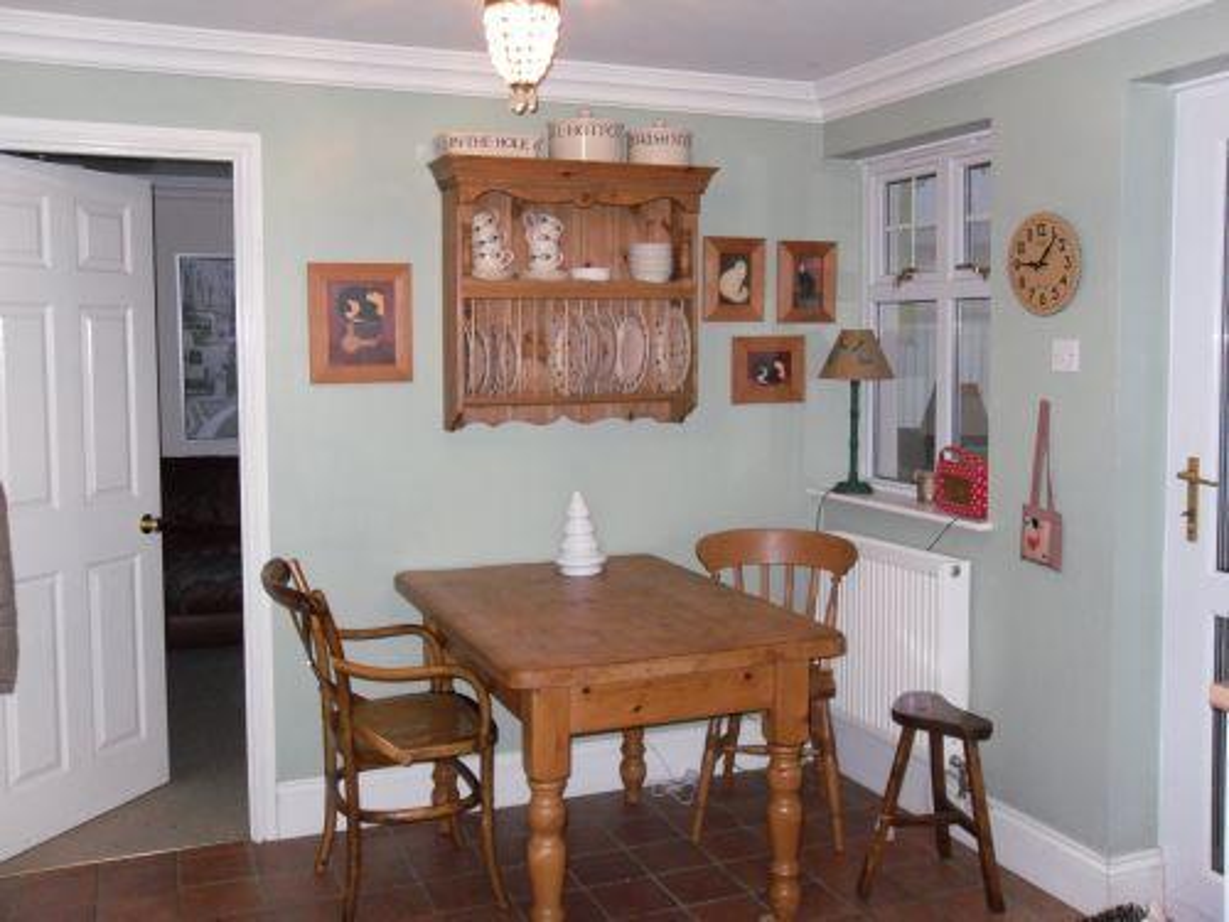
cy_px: 461
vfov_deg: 40.7
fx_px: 1243
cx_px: 614
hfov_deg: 52.6
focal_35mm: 35
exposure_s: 1/45
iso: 400
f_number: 3.5
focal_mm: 6.3
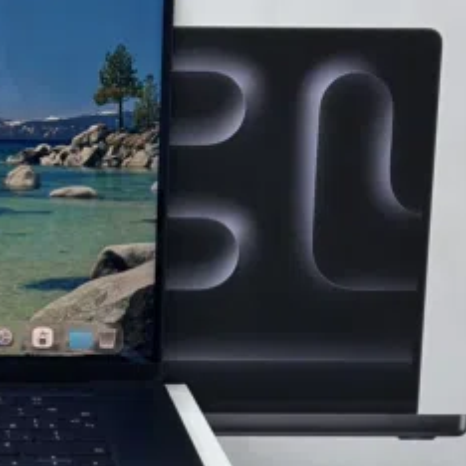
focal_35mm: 116
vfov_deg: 15.0
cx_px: -62
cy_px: 309
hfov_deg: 14.6
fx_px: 1767
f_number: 1.78
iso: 80
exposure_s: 1/245
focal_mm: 6.86
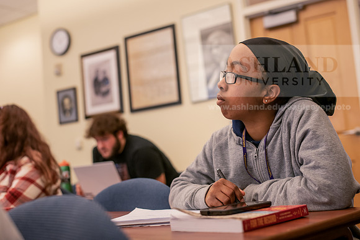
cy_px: 120
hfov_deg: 39.6
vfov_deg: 27.0
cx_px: 180
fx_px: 500
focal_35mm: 50
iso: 1000
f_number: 2.8
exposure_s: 1/250
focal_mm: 50
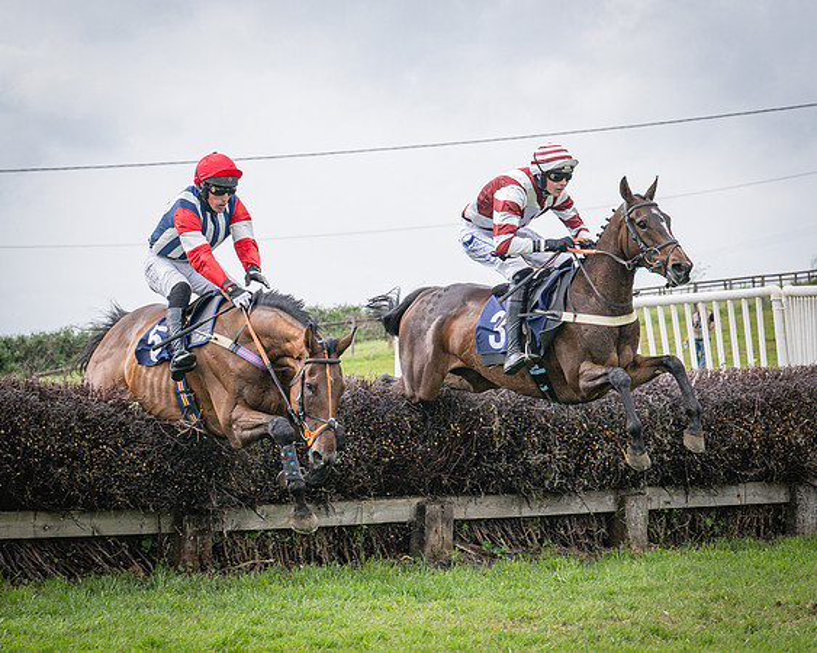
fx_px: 3261
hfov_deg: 14.3
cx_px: 461
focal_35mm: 135
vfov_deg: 11.4
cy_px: 339
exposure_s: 1/1600
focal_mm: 70
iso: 400
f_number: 4.5
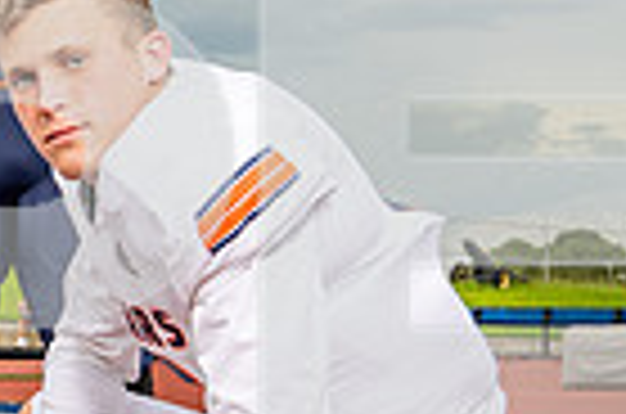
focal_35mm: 134
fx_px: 2325
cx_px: -369
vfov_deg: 10.2
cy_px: 218
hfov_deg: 14.2
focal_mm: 32
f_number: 9
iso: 100
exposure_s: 1/160
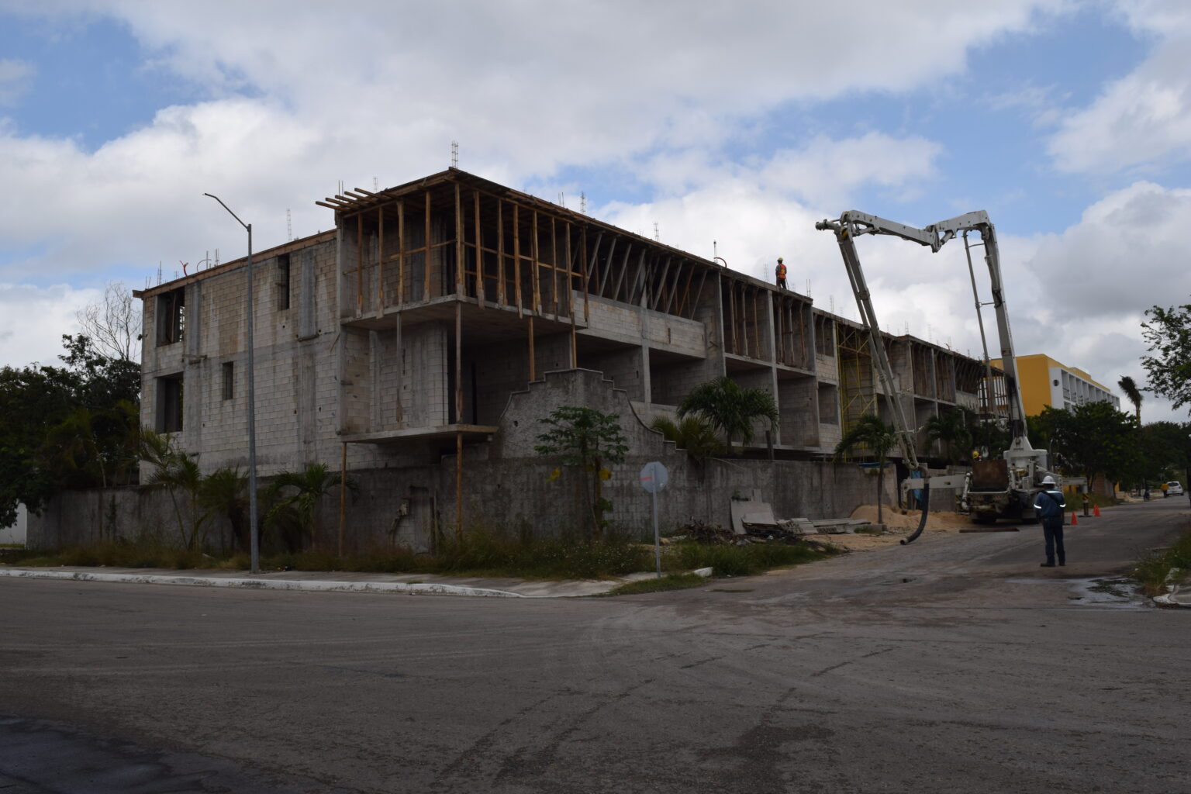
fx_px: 992
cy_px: 397
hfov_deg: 61.9
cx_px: 596
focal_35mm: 30
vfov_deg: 43.6
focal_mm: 20
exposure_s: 1/200
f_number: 11
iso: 100
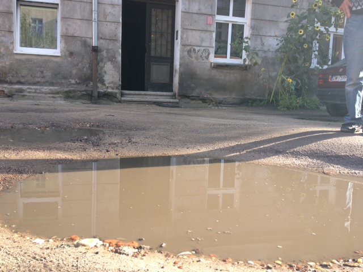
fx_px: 367
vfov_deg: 40.7
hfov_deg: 52.6
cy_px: 136
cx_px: 182
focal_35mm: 35
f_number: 2.4
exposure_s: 1/152
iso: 50
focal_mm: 4.28
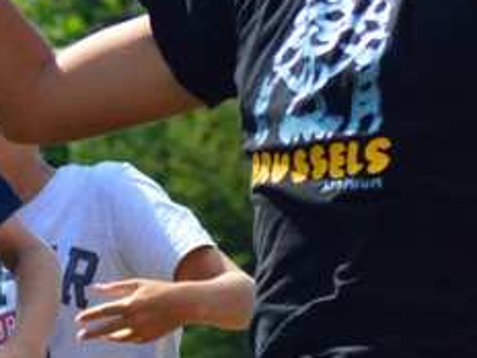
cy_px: 279
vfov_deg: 2.4
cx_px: -208
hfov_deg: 3.2
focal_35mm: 623
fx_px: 8585
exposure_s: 1/800
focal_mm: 98
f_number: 5.6
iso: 200
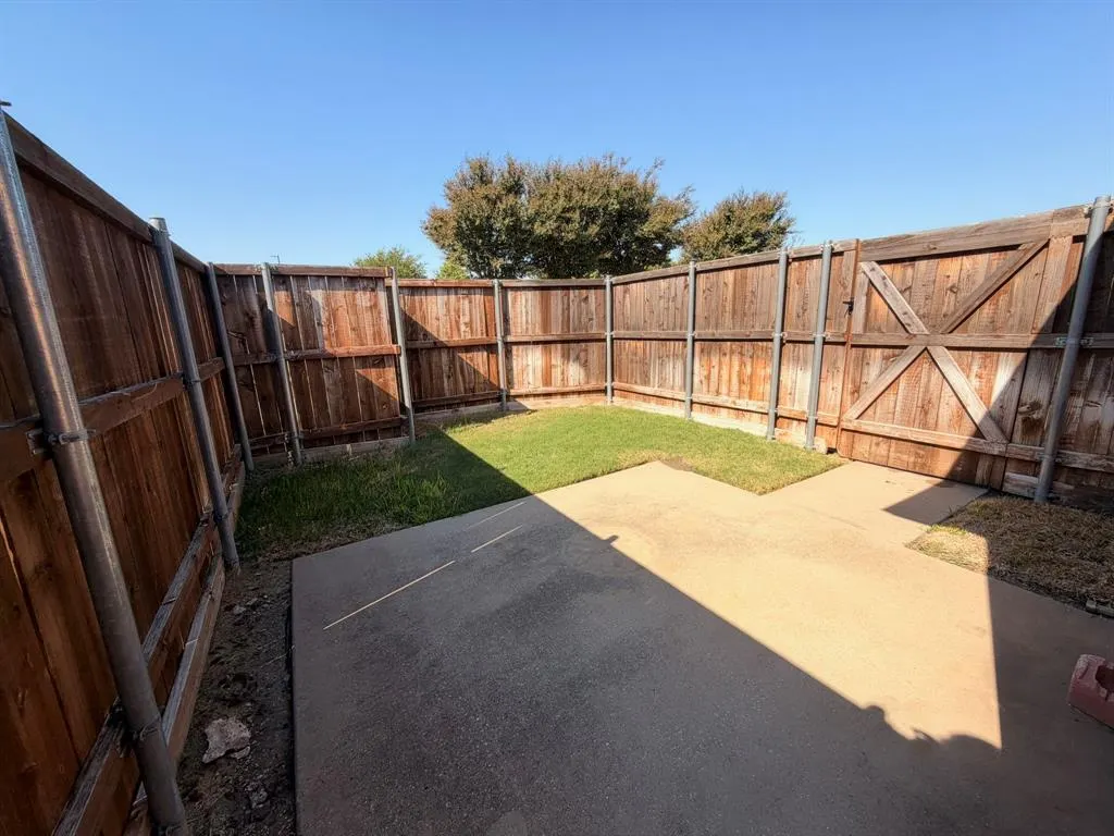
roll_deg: +1.9
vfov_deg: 85.7
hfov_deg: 102.1
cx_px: 557
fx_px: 451
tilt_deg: -11.1
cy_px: 418
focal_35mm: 14
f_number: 2.2
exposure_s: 1/770
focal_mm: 2.22
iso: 32
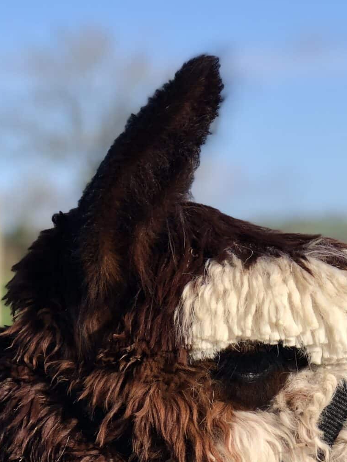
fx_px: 1937
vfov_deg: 13.3
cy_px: 511
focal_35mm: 145
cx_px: 234
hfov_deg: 10.2
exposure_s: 1/432
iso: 20
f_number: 2.8
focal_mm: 6.6
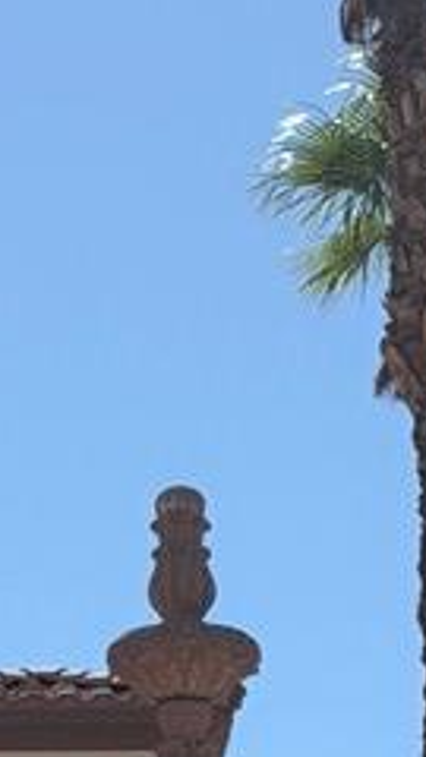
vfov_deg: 9.3
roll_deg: +0.8
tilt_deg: +5.6
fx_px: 4478
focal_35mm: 223
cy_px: 1303
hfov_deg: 5.4
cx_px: 120
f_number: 1.78
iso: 64
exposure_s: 1/5587
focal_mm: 6.76
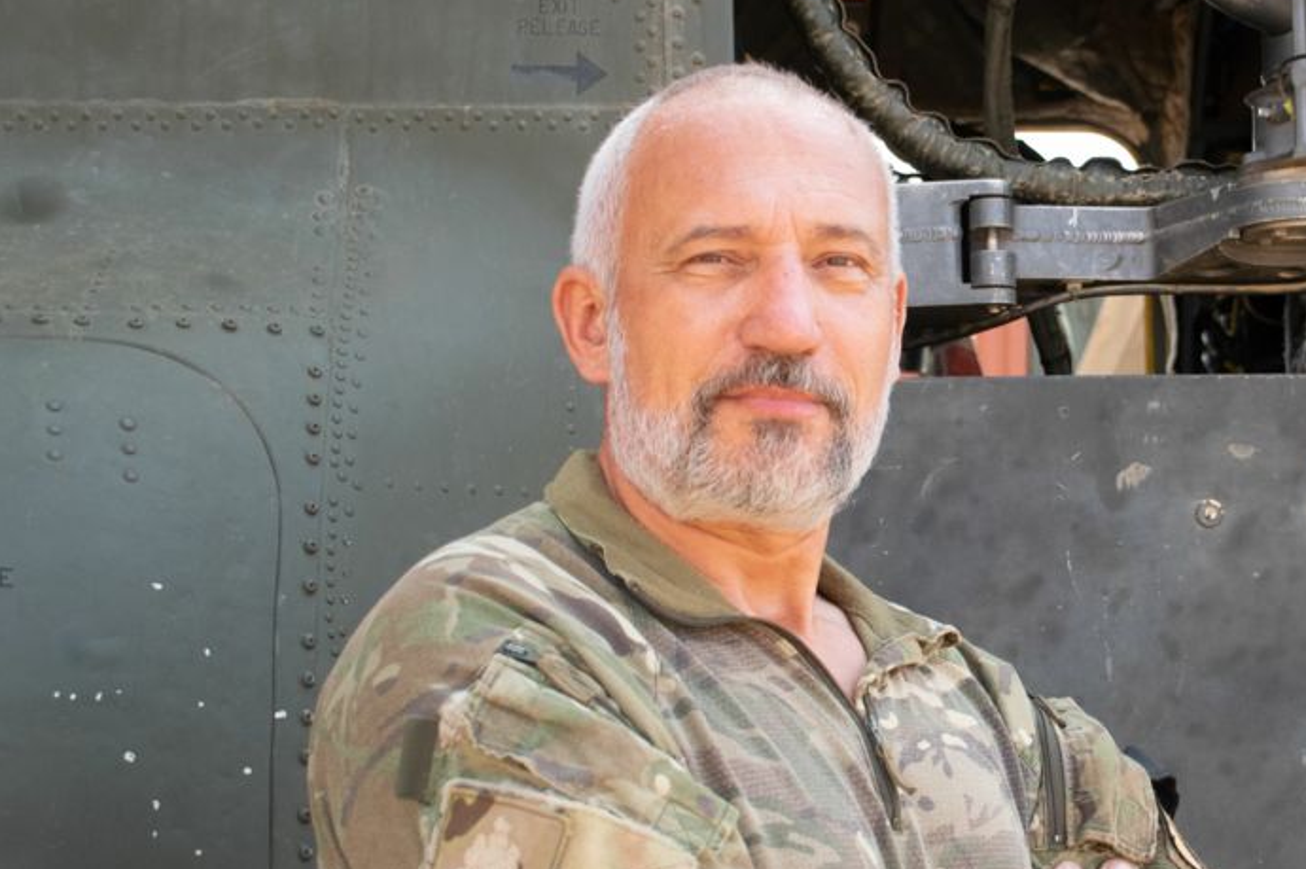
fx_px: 2574
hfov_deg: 27.7
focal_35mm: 71
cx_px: 1100
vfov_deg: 19.2
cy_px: 403
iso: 400
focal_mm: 24
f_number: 3.8
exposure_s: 1/500
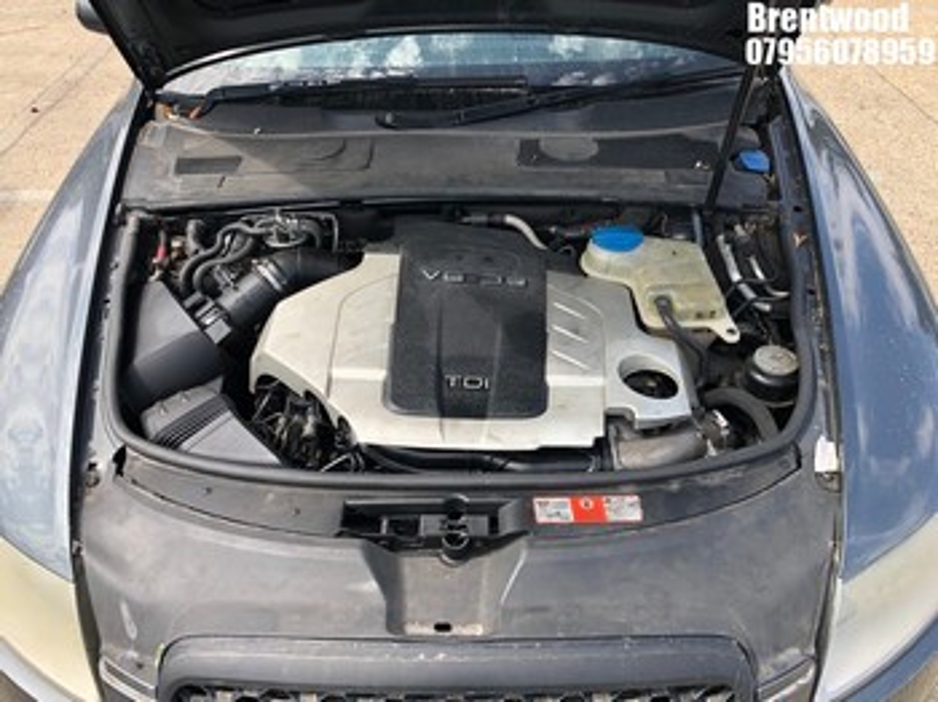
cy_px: 351
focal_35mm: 28
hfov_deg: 63.5
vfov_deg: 49.7
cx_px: 469
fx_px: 758
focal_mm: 4
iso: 25
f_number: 1.8
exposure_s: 1/505
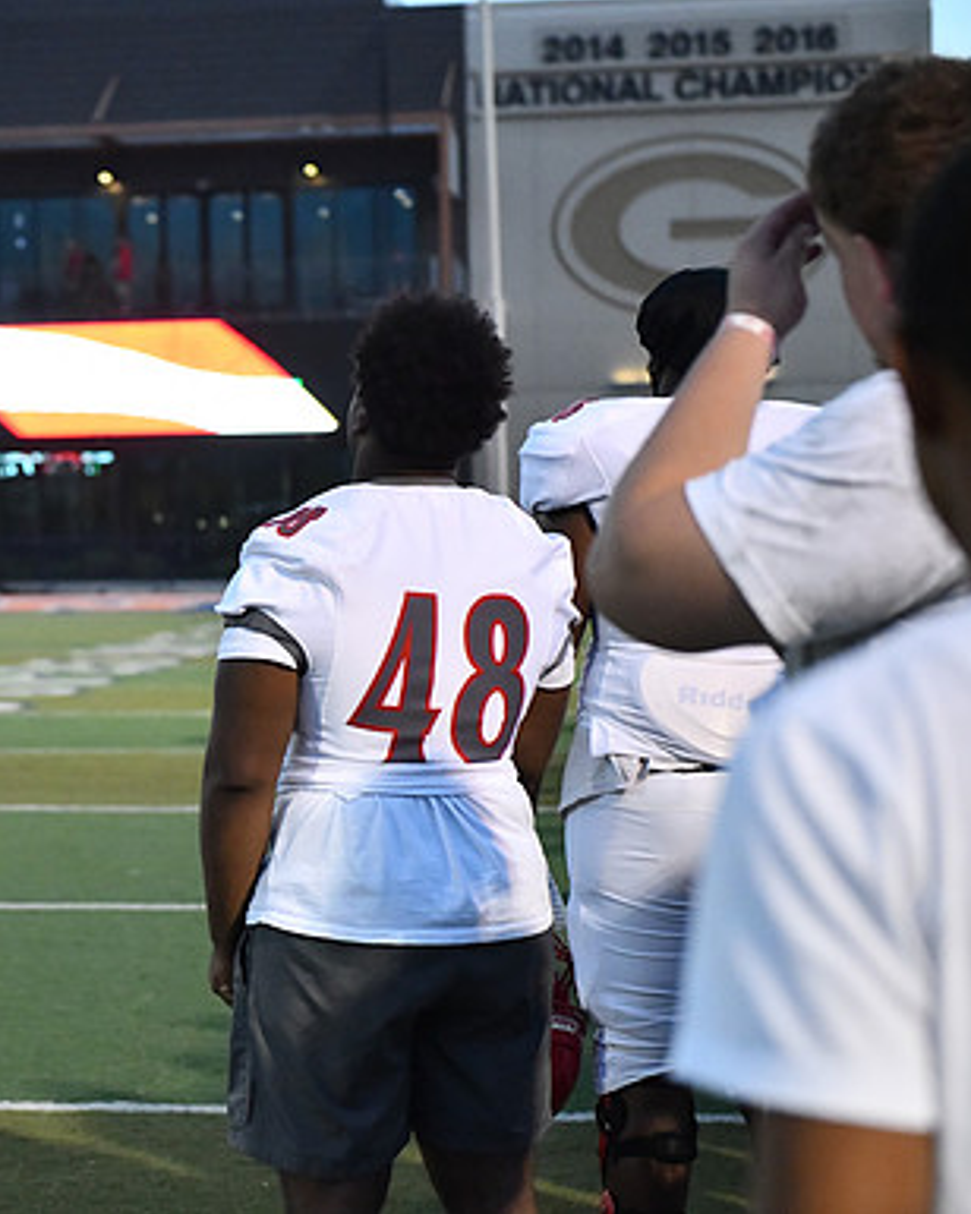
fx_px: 3556
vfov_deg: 19.4
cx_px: 126
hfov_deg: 15.4
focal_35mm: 99
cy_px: 607
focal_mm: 70
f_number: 3.2
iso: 9000
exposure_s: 1/2500
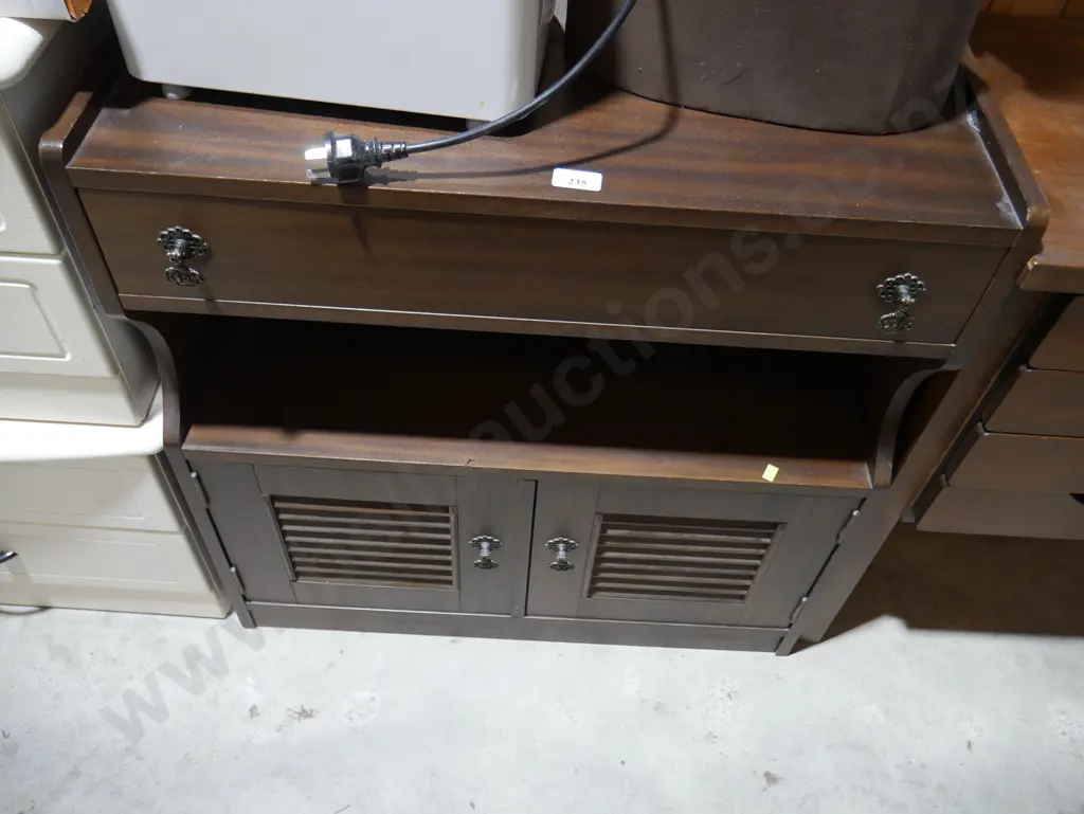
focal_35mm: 28
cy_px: 407
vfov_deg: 49.8
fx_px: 877
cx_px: 542
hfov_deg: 63.4
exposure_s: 1/60
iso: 500
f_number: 3.5
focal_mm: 14
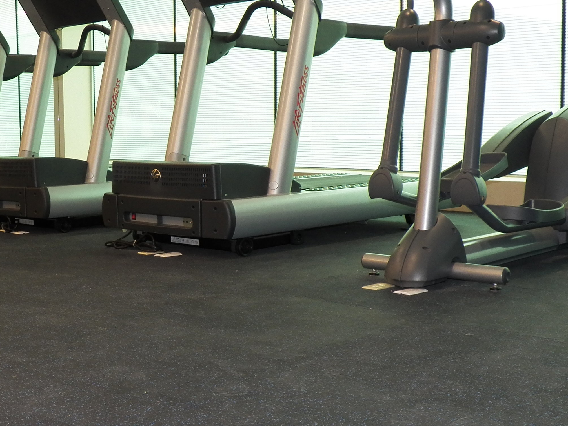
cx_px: 140
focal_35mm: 56
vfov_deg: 26.1
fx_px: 919
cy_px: 223
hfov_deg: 33.6
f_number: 2.8
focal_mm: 4.9
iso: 125
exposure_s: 1/50
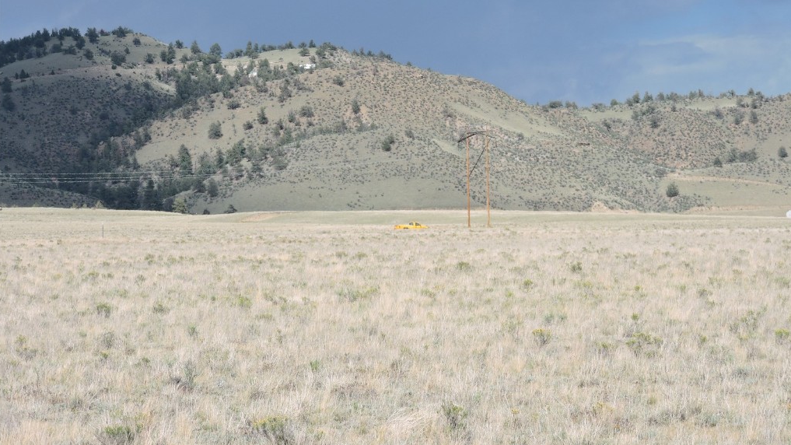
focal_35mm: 170
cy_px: 211
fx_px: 3566
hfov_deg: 12.7
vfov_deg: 7.1
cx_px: 396
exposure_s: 1/640
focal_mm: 27.6
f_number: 4.4
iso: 100
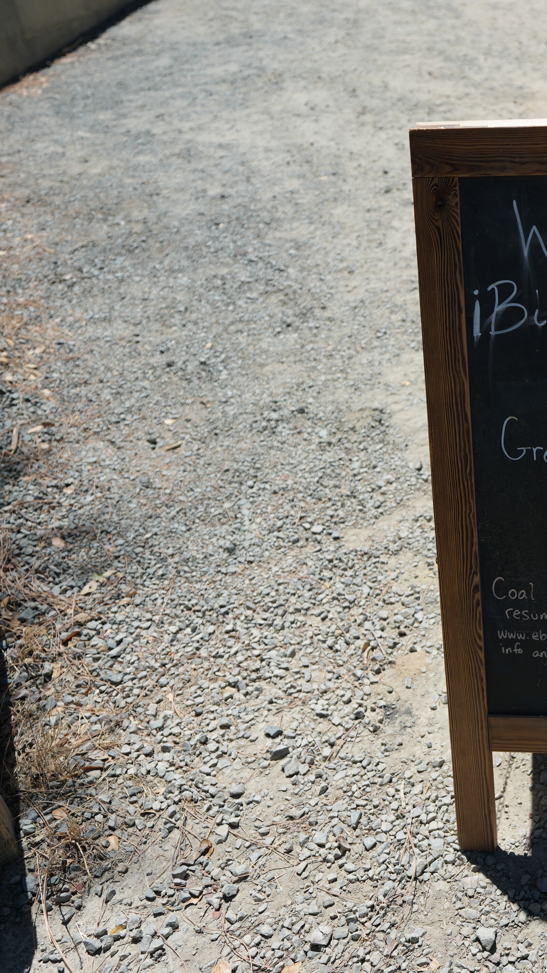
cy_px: 485
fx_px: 902
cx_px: 610
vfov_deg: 56.6
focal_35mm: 35
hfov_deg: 30.1
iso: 100
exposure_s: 1/2000
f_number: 2.8
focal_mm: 22
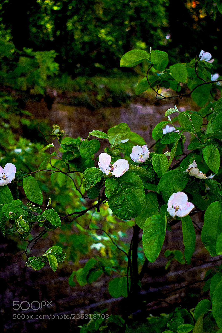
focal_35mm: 60
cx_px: 111
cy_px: 166
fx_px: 555
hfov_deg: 22.6
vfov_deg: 33.4
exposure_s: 1/800
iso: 800
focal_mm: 40
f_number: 4.8
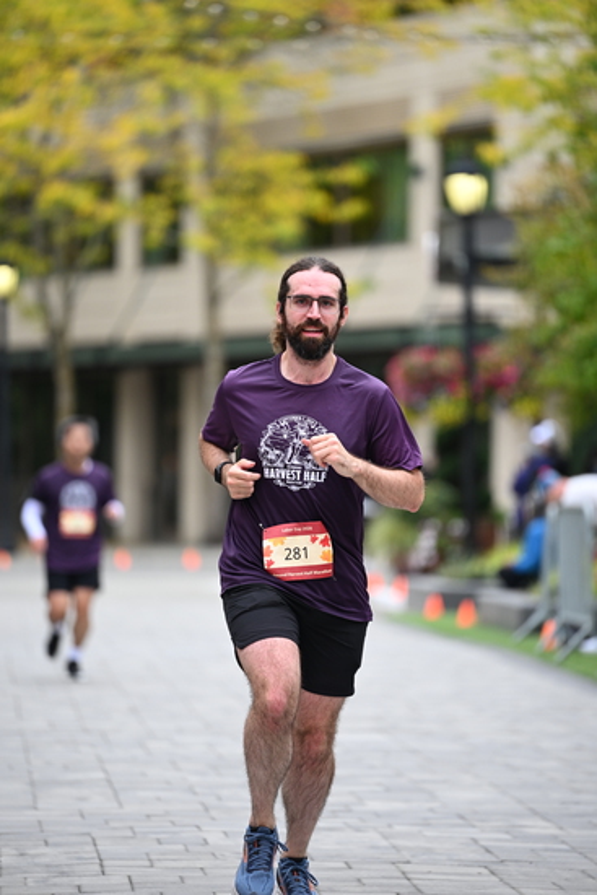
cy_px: 448
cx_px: 298
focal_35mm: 200
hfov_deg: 6.9
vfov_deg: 10.3
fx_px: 4971
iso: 640
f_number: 2.8
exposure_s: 1/2000
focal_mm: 200
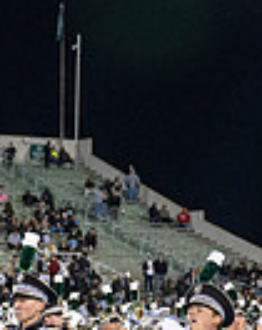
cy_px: 394
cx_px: -299
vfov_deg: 10.2
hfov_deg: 7.8
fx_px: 1809
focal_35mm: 186
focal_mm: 45
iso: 1250
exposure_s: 1/500
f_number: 3.2
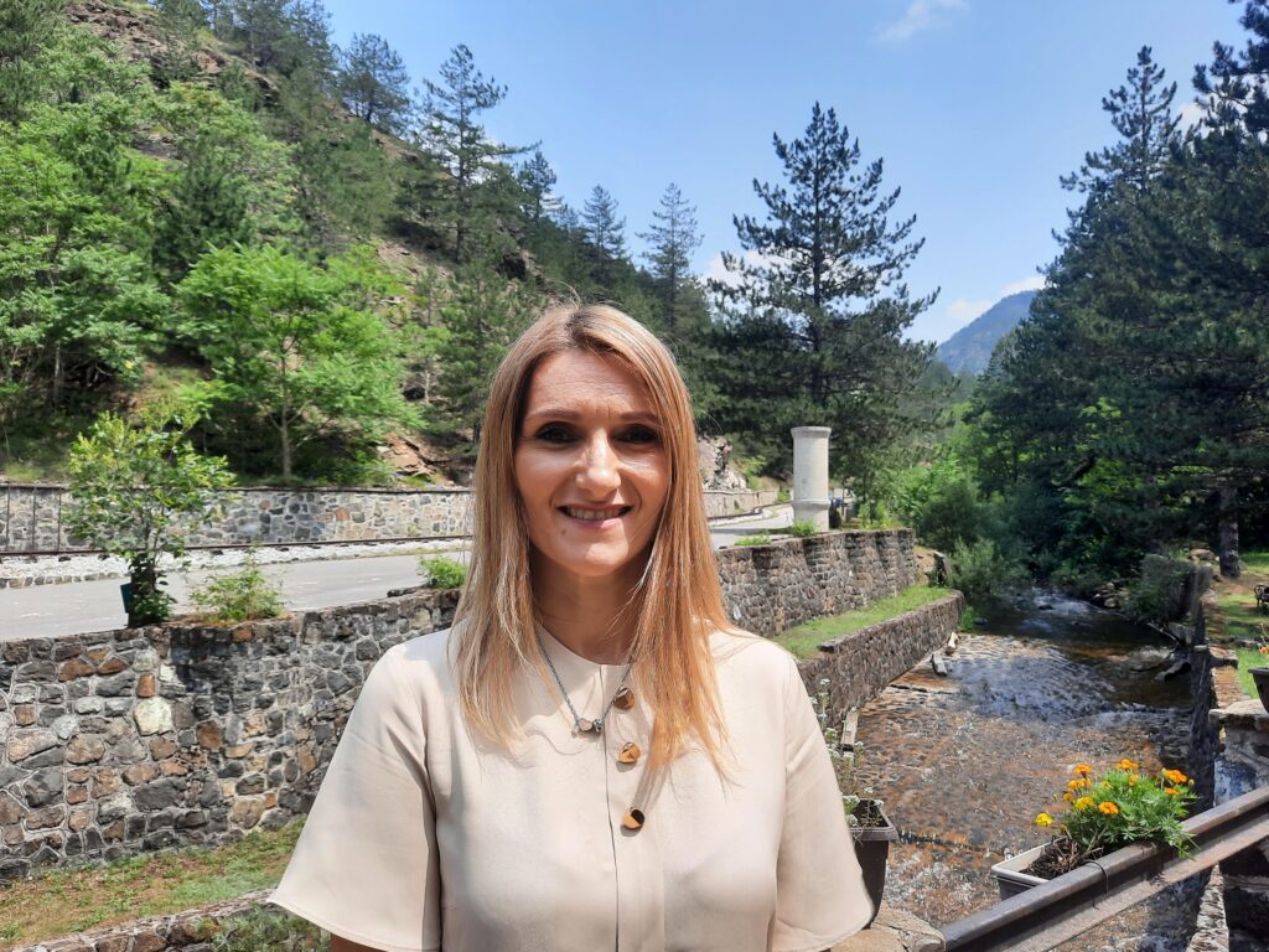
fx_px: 916
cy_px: 476
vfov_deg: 54.9
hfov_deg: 69.4
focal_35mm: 25
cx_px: 634
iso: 32
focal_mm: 4.6
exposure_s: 1/435
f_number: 2
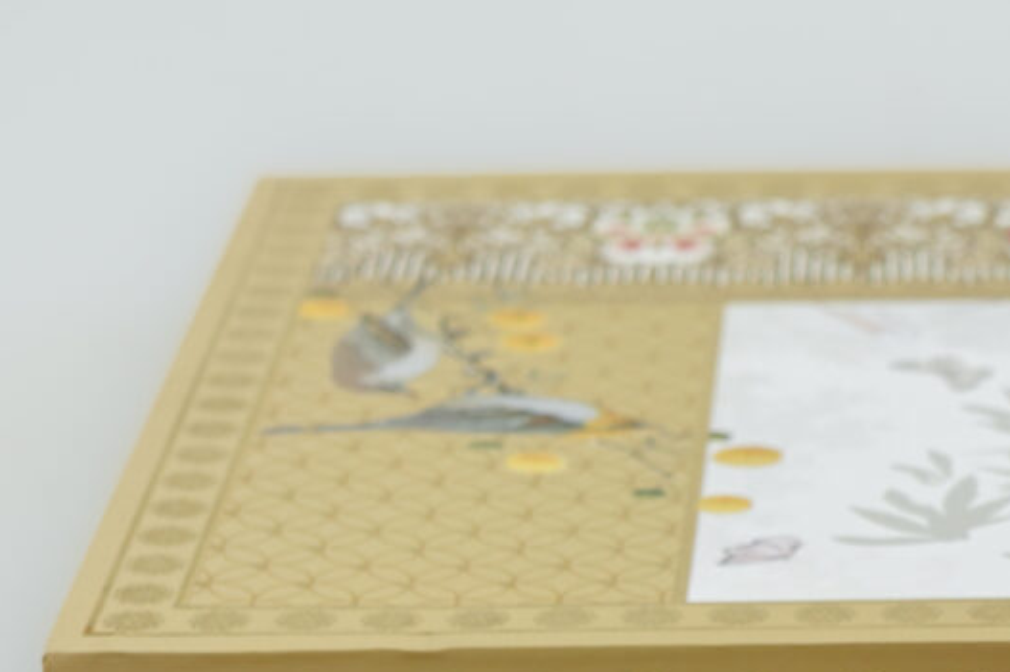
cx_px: 1008
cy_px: 1399
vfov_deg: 7.7
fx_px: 4768
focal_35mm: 170
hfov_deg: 12.0
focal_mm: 35
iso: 160
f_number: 3.2
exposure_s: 1/125
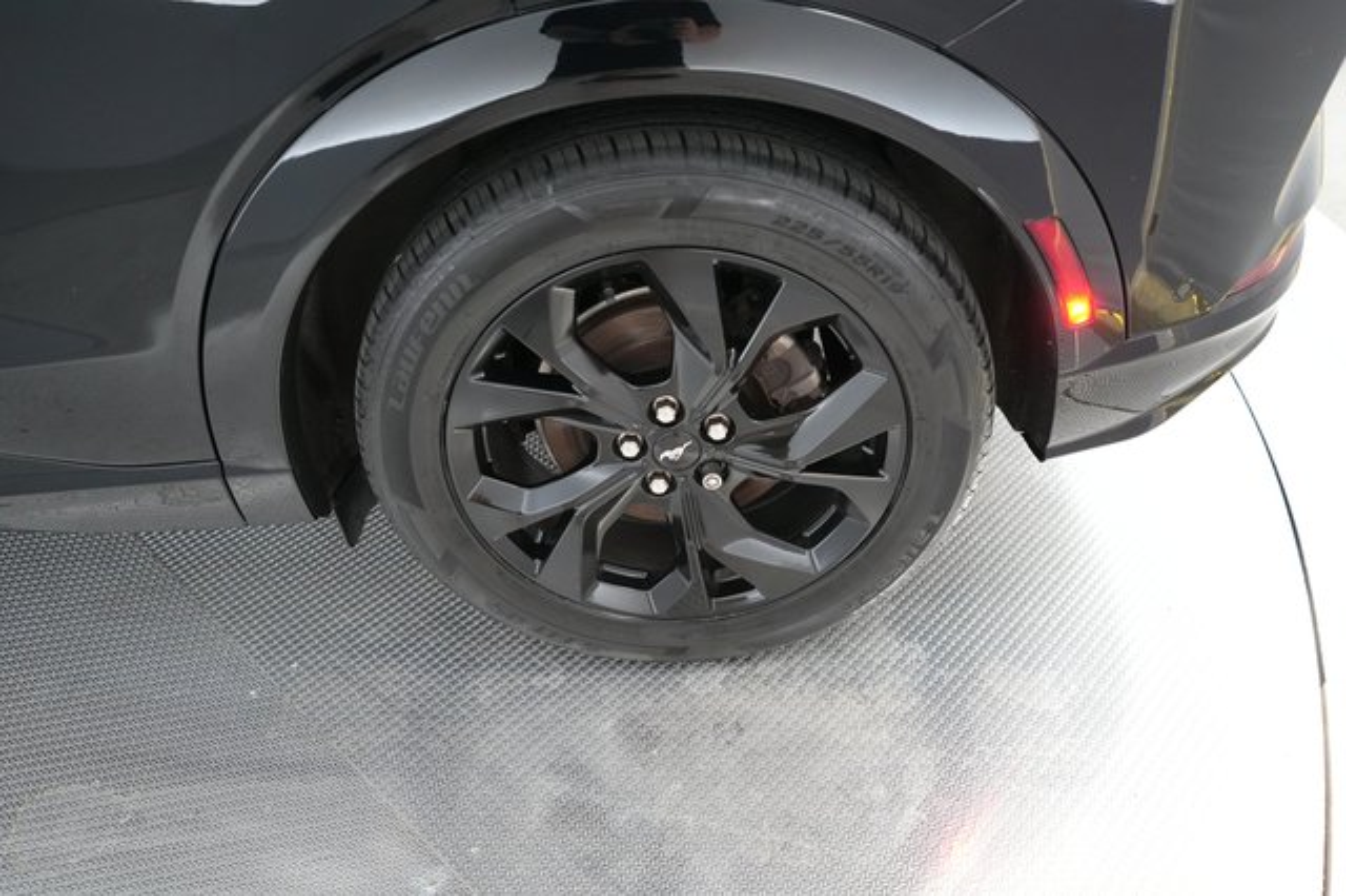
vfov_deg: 46.4
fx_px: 1046
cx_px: 673
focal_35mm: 28
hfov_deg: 65.5
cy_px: 448
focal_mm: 28
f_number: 2.8
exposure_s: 1/250
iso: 6400
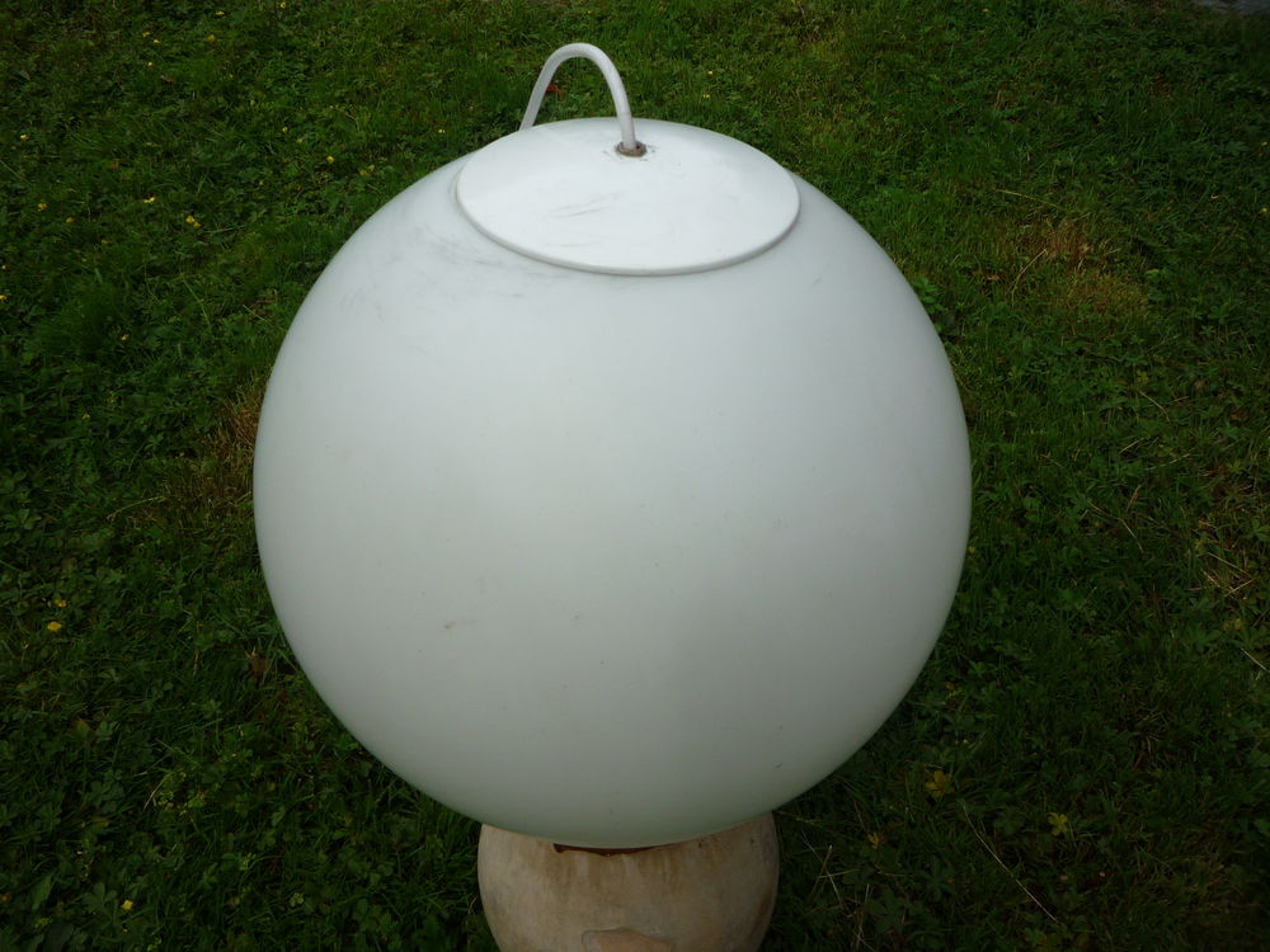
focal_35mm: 30
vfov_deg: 46.8
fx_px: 1101
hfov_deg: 60.0
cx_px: 635
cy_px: 476
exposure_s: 1/400
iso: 100
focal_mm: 5.2
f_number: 5
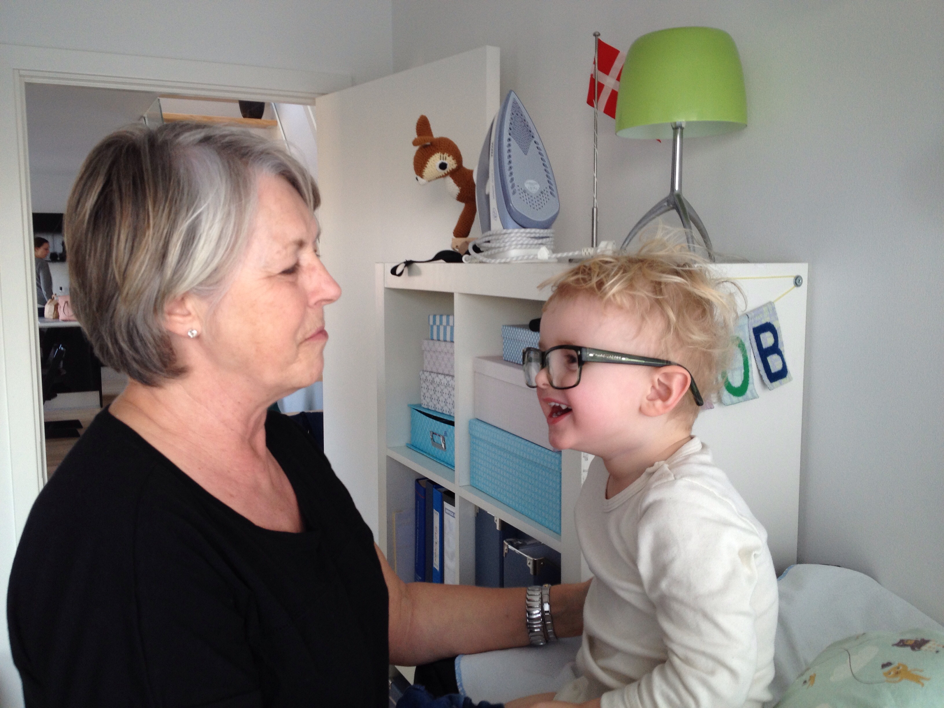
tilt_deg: -7.2
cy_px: 354
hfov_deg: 52.6
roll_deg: -0.9
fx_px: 954
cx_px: 472
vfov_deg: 40.7
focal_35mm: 35
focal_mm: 4.28
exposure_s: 1/30
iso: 50
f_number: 2.4
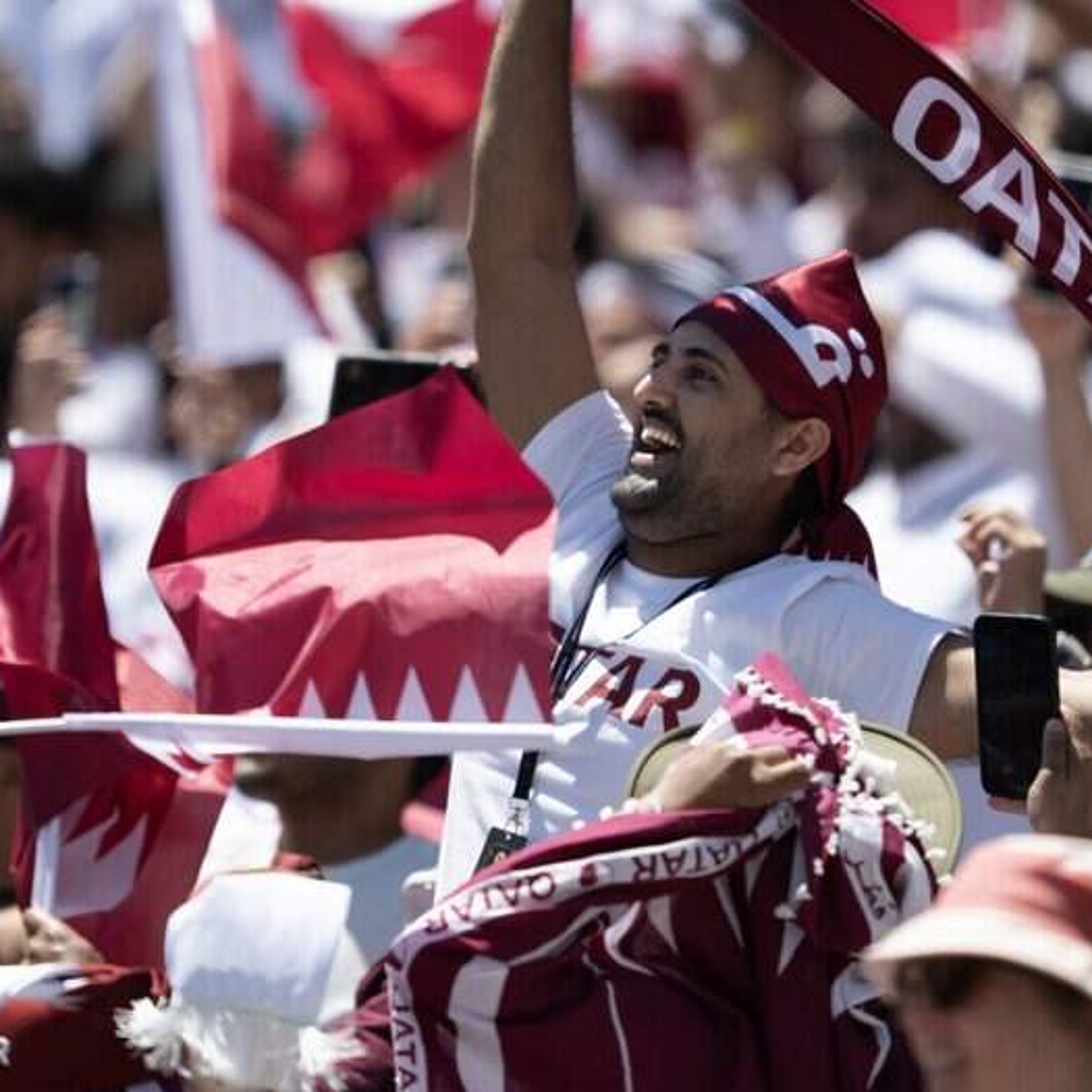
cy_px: 332
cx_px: 631
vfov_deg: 2.3
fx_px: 27660
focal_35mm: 775
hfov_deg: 2.3
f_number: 2.8
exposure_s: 1/6400
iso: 400
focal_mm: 400
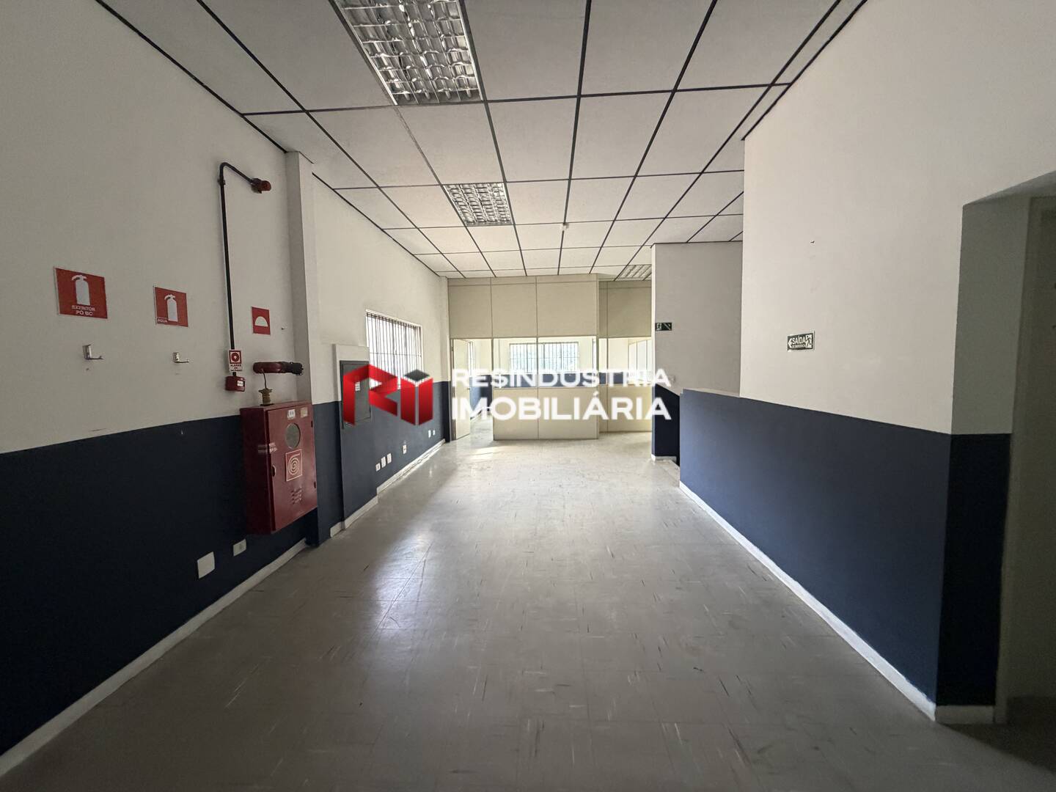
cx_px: 528
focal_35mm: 14
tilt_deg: -2.0
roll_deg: +0.7
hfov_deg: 102.1
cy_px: 396
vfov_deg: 85.7
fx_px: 427
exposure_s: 1/81
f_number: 2.2
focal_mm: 2.22
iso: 320
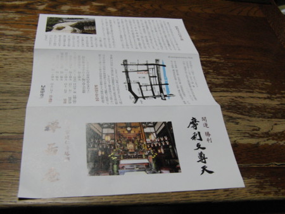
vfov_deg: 32.9
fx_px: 362
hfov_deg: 42.9
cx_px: 142
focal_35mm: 44
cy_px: 107
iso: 400
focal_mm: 8.8
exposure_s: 1/100
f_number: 2.7
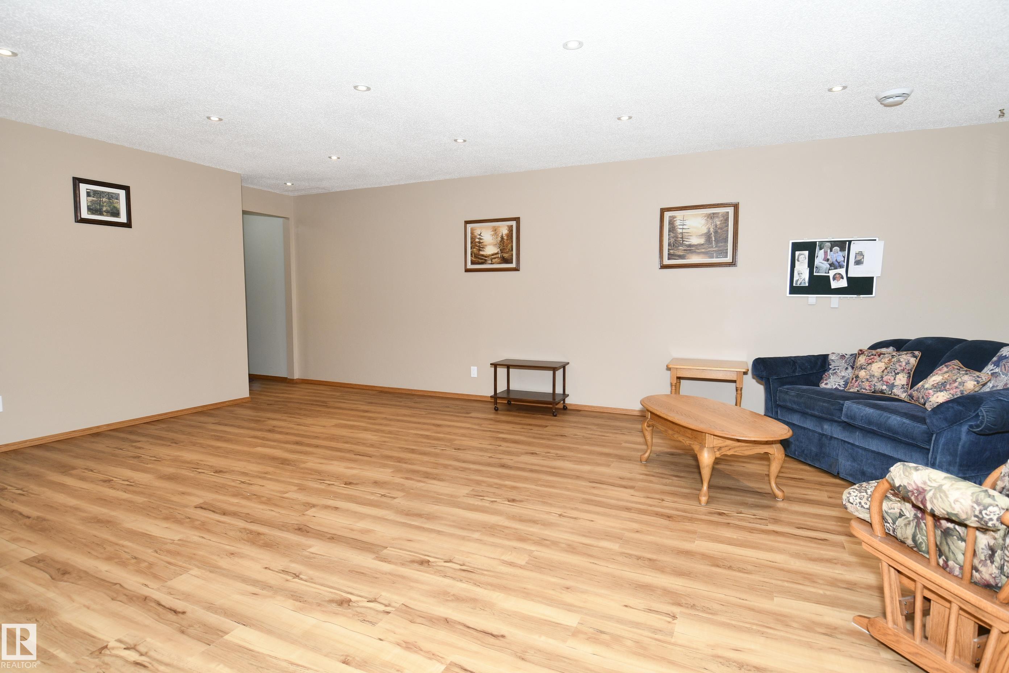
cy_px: 336
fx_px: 504
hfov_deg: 90.0
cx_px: 504
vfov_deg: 67.4
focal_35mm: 18
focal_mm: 12
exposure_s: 1/60
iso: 400
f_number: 5.6
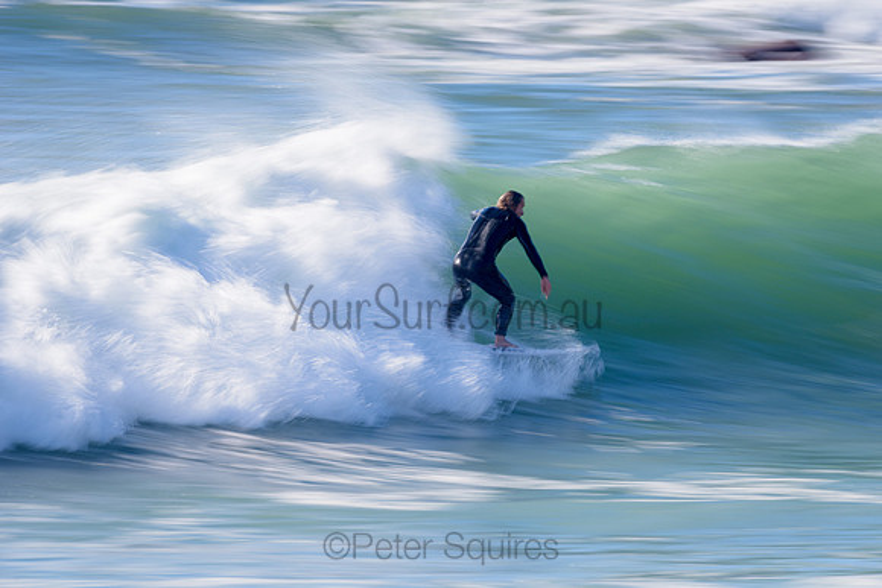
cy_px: 294
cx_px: 446
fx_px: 12510
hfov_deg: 4.0
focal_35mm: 511
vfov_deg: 2.7
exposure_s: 1/20
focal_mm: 500
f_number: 14
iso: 31
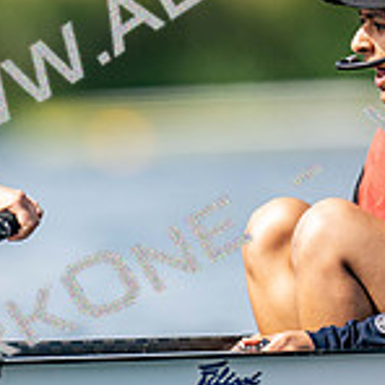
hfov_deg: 0.9
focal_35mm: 1995
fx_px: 25103
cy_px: 189
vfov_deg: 0.9
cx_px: 174
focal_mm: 600
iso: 180
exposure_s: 1/2500
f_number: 4
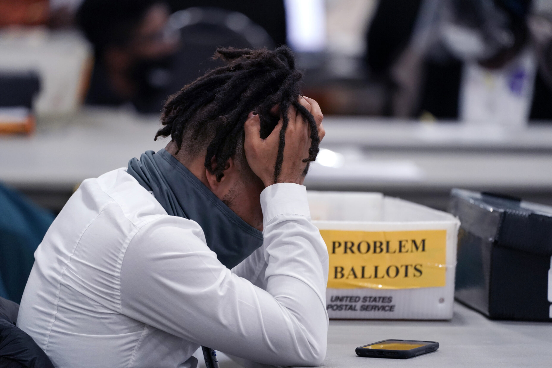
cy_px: 184
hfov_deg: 5.2
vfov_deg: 3.4
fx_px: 6133
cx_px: 276
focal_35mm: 400
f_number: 5.6
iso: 2500
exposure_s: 1/125
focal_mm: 400
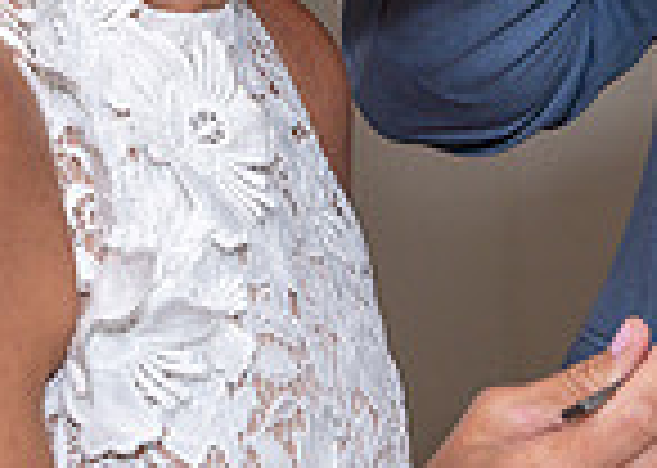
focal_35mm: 247
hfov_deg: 8.1
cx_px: 644
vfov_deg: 5.8
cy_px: -230
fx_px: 4605
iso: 500
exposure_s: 1/250
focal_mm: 56
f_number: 7.1
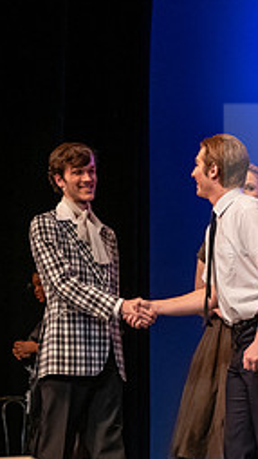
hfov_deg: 9.1
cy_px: 323
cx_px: 170
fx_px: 1629
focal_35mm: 134
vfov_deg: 16.0
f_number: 3.2
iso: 3200
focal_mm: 56
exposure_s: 1/200
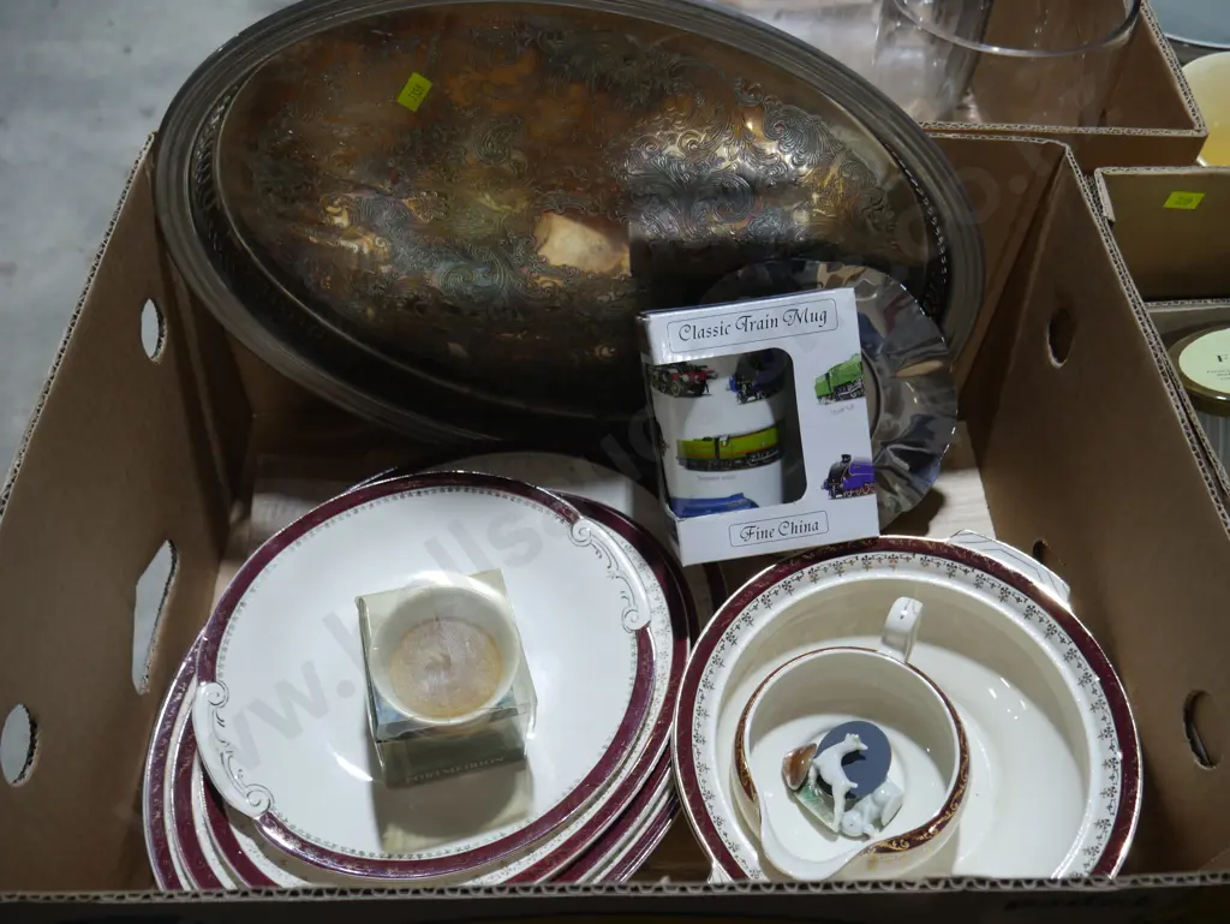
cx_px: 615
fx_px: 1138
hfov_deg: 56.8
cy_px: 462
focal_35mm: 32
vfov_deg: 44.2
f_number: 3.6
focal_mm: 16
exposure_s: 1/100
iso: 200
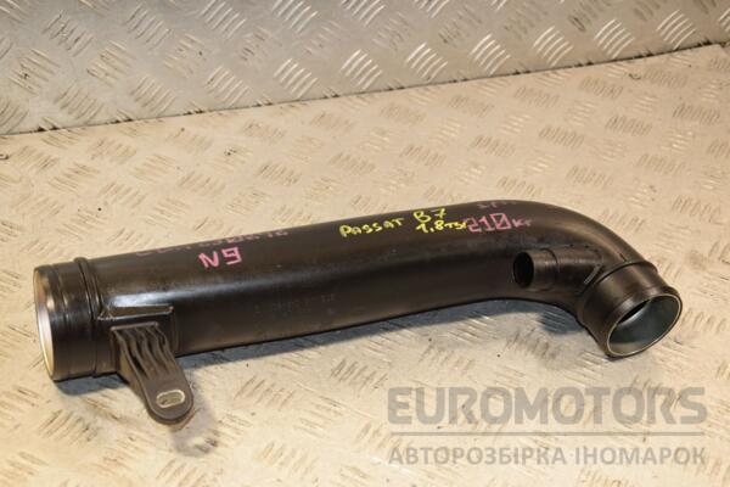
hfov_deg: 31.9
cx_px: 365
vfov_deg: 21.6
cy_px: 244
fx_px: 1277
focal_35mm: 63
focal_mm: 42
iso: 800
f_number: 6.3
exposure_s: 1/200
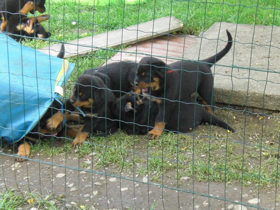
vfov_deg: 17.0
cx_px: 140
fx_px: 704
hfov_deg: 22.5
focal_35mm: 87
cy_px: 105
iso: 400
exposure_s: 1/100
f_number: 5
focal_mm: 14.49
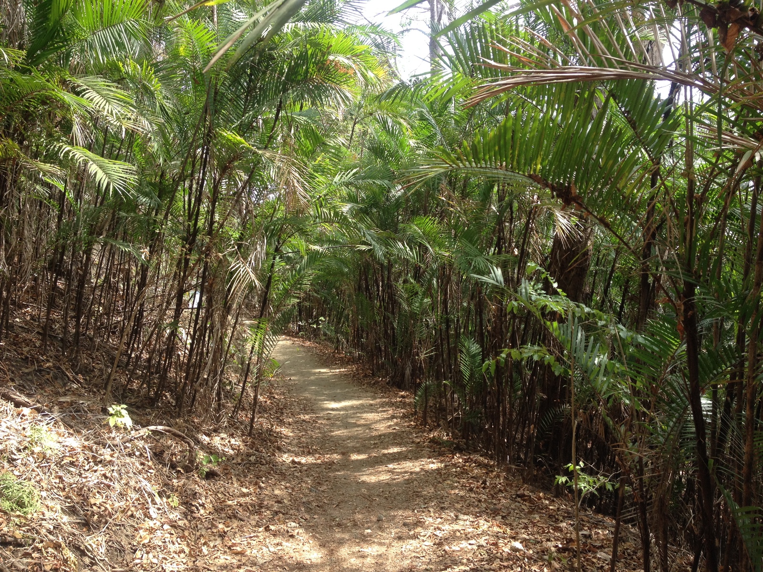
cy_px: 286
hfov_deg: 52.6
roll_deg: +0.6
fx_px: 771
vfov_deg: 40.7
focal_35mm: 35
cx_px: 382
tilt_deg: -5.5
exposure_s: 1/230
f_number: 2.4
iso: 50
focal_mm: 4.28
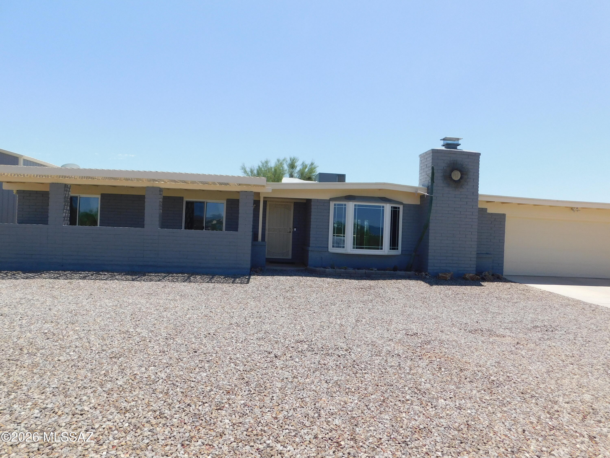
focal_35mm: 23
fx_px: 405
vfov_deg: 58.9
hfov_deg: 73.9
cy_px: 229
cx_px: 305
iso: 125
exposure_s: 1/400
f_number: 6
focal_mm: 4
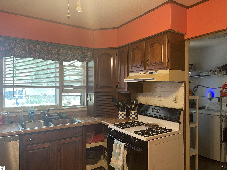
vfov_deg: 54.9
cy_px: 85
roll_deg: -1.4
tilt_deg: -1.3
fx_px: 164
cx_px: 114
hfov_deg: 69.4
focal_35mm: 25
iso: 160
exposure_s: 1/60
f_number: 1.6
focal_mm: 5.1
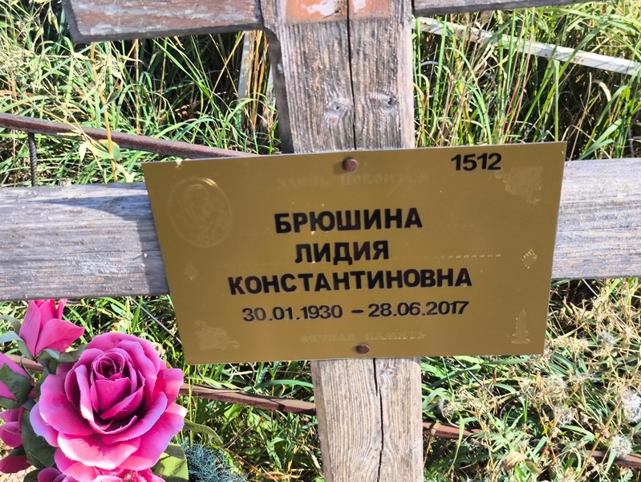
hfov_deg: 38.2
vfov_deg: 29.1
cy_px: 241
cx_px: 320
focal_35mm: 50
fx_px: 926
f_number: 1.7
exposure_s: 1/457
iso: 50
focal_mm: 4.71
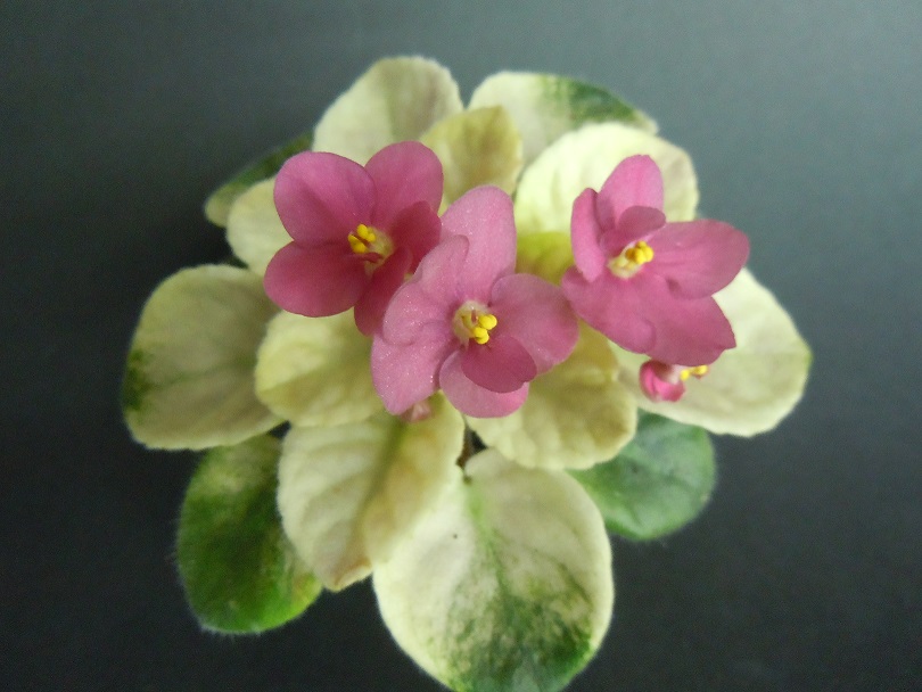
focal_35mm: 30
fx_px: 799
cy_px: 346
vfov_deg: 46.8
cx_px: 461
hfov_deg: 59.9
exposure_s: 1/30
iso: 800
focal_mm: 5.4
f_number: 3.5
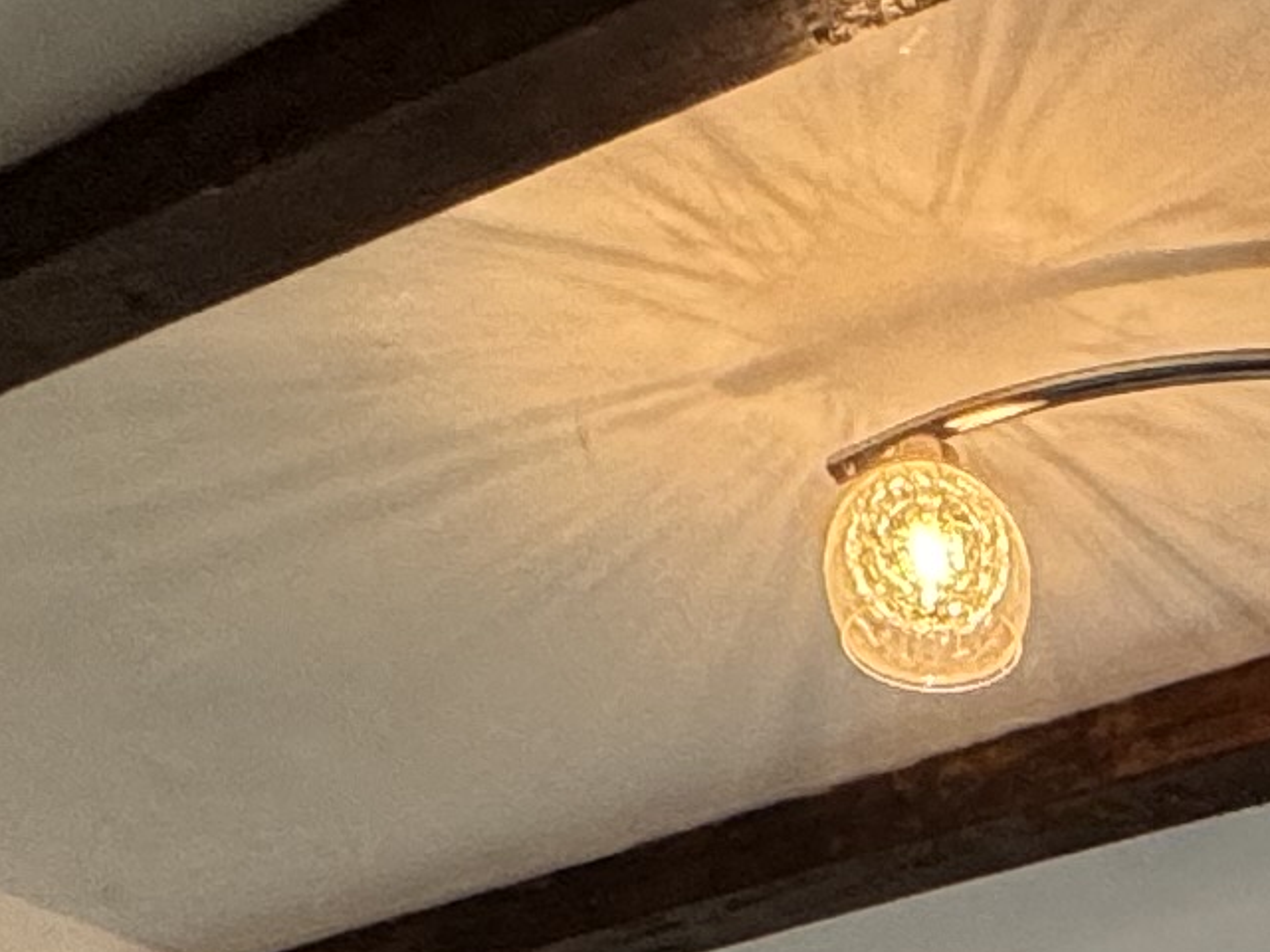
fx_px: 3229
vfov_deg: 12.3
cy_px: 2452
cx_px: 1534
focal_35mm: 88
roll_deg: +2.1
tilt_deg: -3.7
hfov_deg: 20.7
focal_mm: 2.22
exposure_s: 1/100
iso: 200
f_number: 2.2
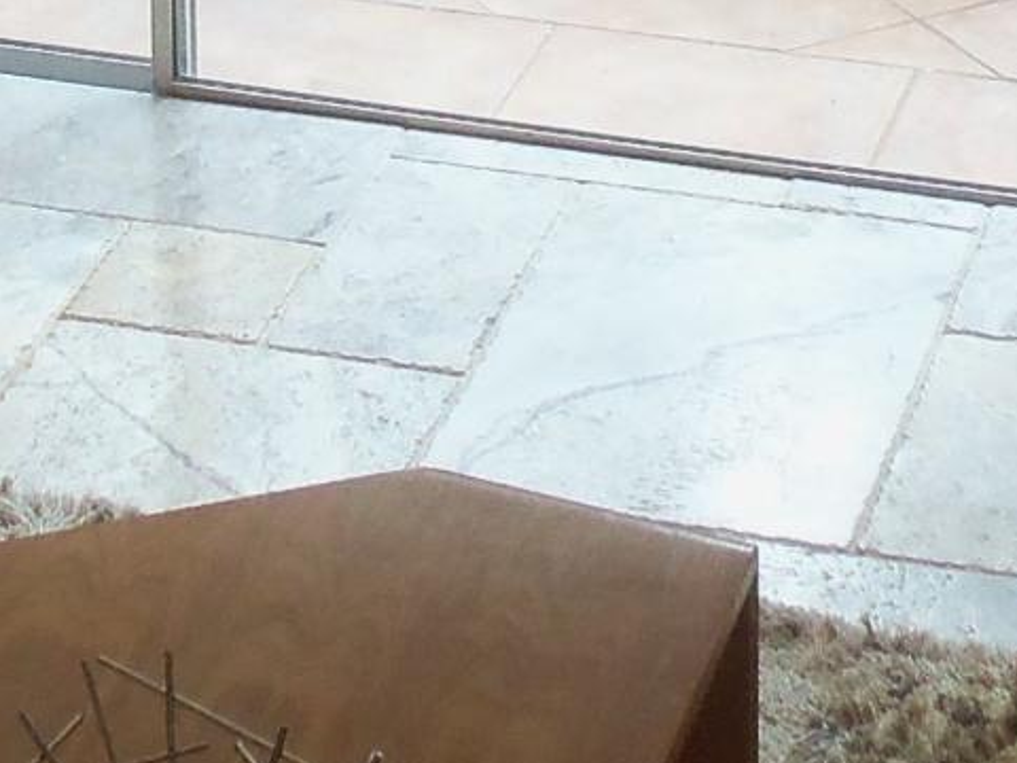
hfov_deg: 12.3
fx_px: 4730
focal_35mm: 161
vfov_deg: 8.6
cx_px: 416
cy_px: -867
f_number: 3.4
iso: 100
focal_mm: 5.2
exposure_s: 1/30
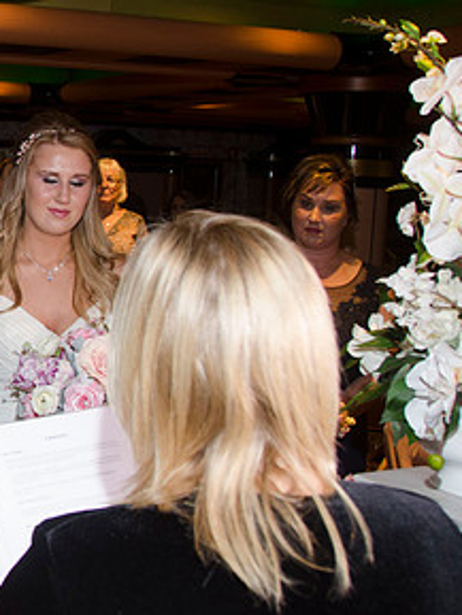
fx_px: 925
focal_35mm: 52
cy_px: 266
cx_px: -145
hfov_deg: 24.4
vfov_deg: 36.7
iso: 400
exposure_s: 1/60
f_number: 5.6
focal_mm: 18
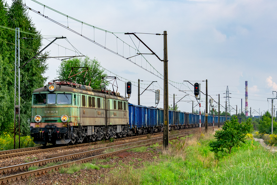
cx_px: 147
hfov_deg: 18.3
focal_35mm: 112
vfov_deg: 12.2
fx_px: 862
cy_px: 100
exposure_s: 1/320
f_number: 7.1
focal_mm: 52
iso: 200
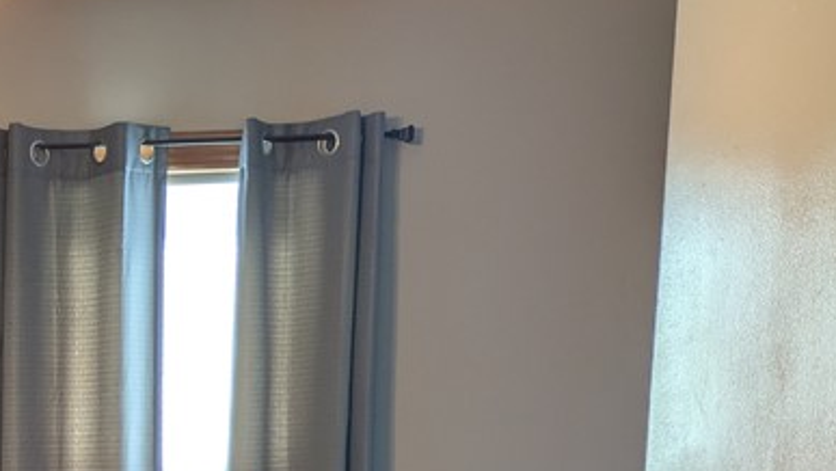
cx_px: -193
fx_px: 1597
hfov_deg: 25.9
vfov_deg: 15.5
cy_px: 702
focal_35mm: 72
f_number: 1.89
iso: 87
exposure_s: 1/40
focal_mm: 5.43
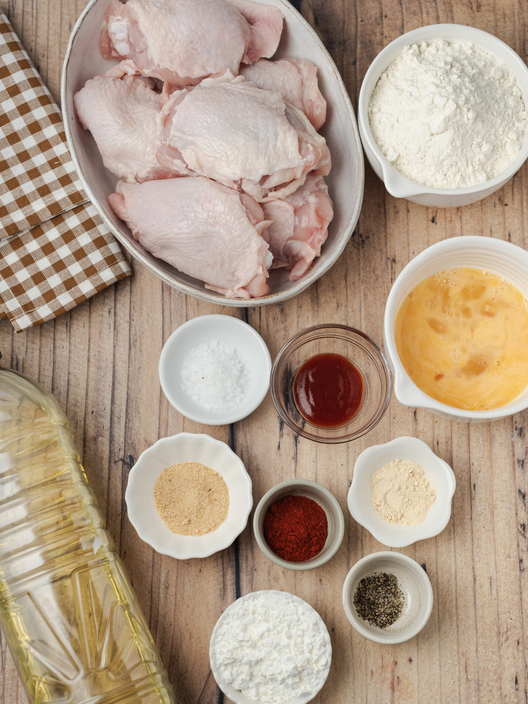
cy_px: 377
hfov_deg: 25.2
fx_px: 1179
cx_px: 280
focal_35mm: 58
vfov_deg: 33.2
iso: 320
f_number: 5
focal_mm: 50
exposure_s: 1/60
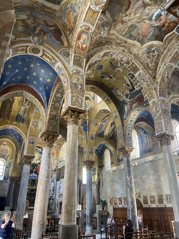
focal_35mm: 26
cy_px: 120
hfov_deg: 53.1
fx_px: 179
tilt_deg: +25.8
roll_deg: -0.8
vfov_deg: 67.3
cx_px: 90
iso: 125
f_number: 1.8
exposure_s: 1/50
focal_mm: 4.25
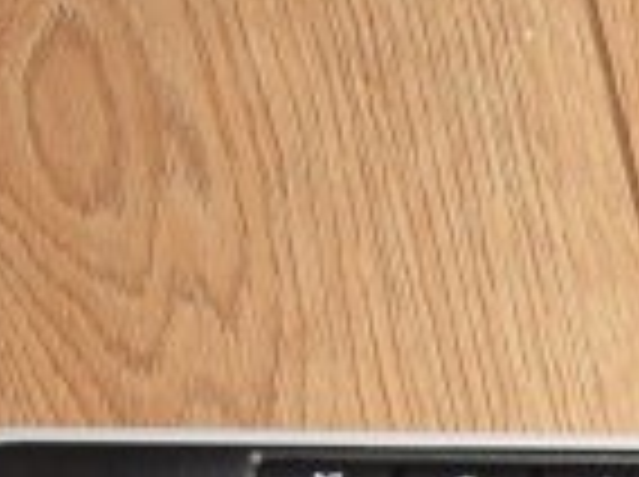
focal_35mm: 185
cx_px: 1336
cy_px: 826
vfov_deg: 7.8
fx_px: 3409
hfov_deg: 9.8
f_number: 2.8
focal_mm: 7.9
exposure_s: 1/60
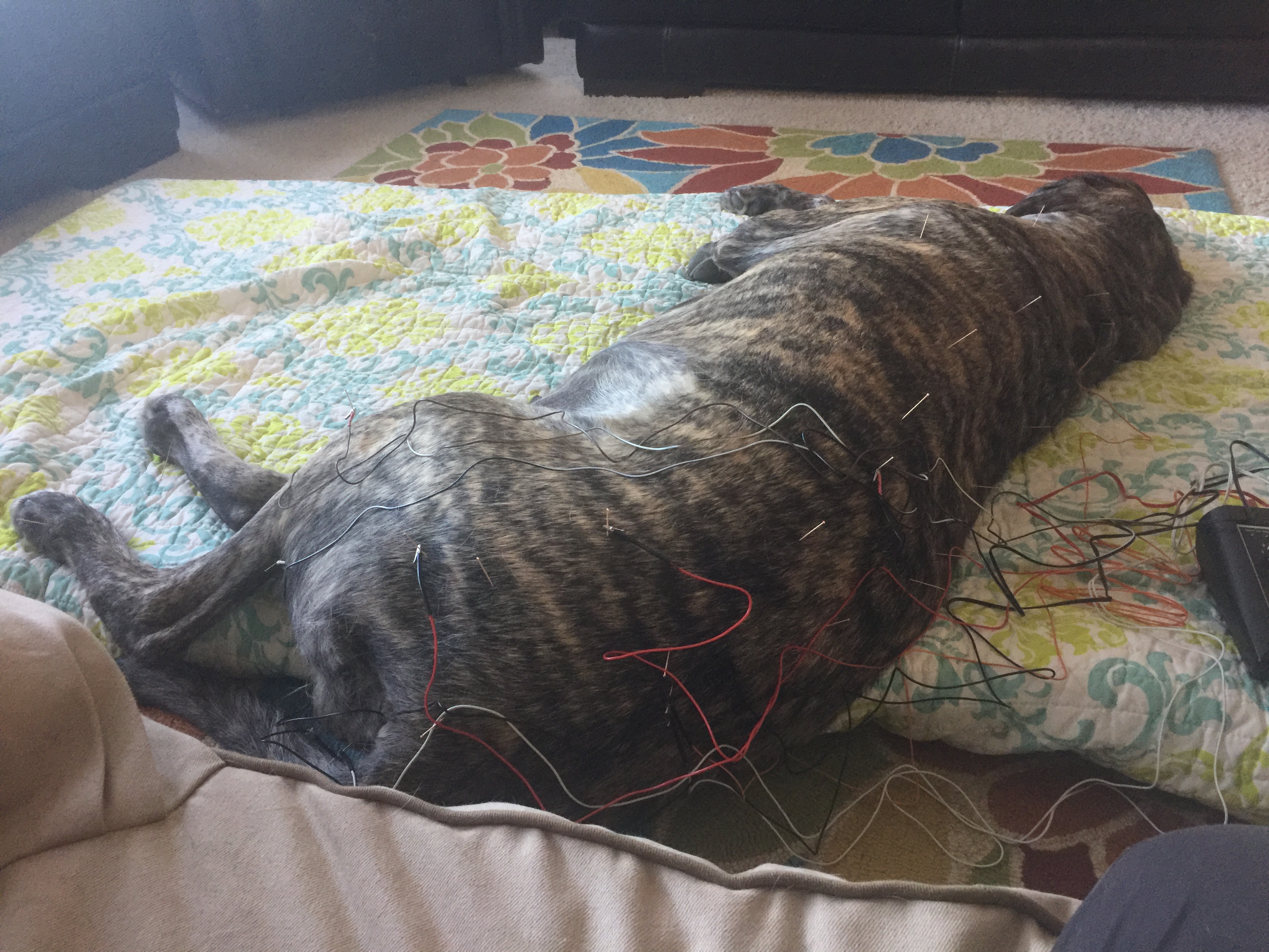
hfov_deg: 61.7
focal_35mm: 29
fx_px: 1063
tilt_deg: -32.3
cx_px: 634
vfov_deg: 48.2
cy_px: 476
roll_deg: +2.5
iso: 100
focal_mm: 4.15
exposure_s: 1/10
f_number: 2.2
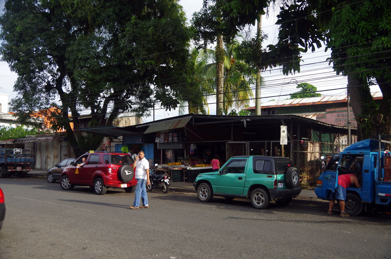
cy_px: 130
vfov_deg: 42.2
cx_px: 196
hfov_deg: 60.4
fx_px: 336
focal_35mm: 31
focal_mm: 21
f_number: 4.5
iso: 100
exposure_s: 1/100
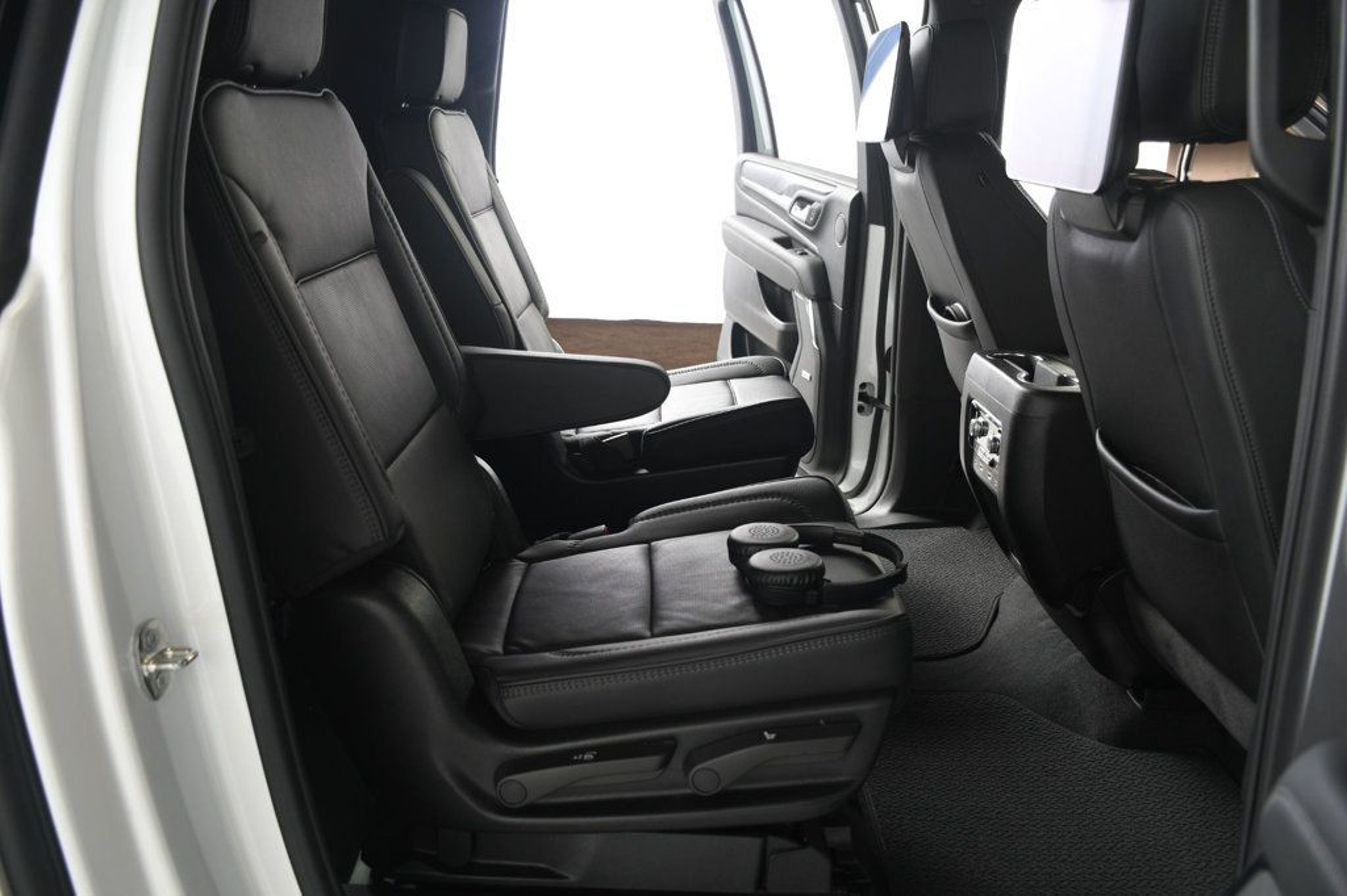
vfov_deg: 43.6
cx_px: 674
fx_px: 1122
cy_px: 448
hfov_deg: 61.9
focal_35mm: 30
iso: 100
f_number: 3.5
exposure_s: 1/160
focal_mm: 20
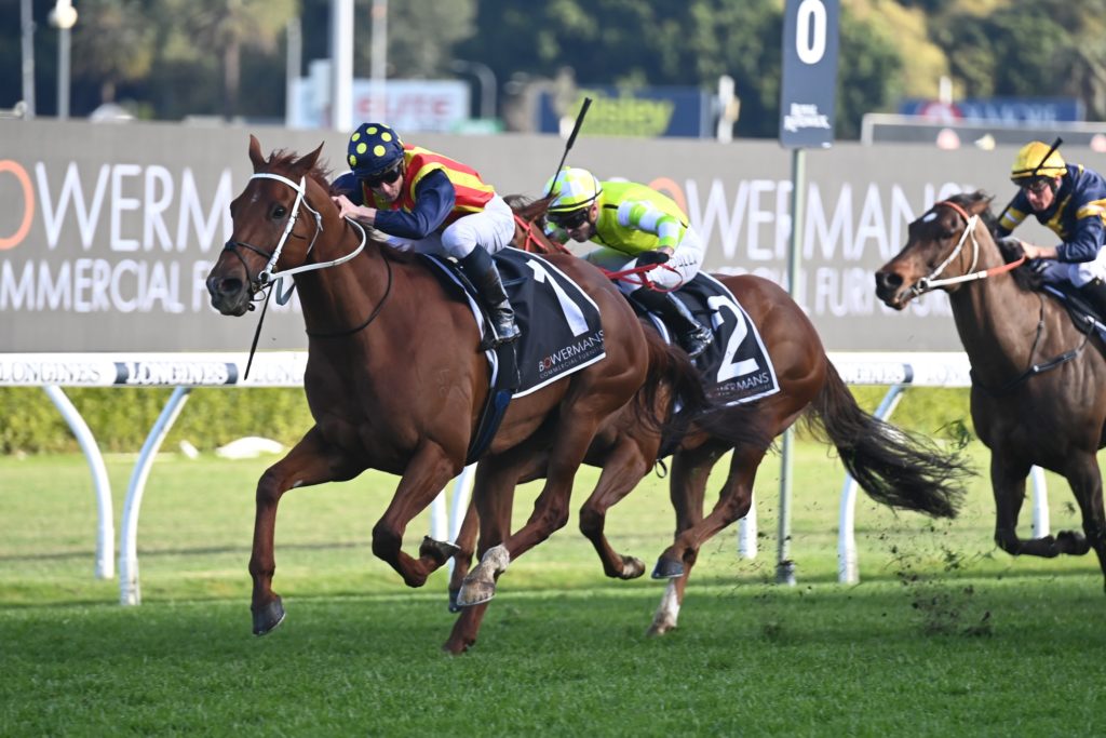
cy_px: 369
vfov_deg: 3.7
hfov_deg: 5.6
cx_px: 553
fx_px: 11368
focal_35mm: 370
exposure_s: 1/1250
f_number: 5.6
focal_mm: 370
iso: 1250
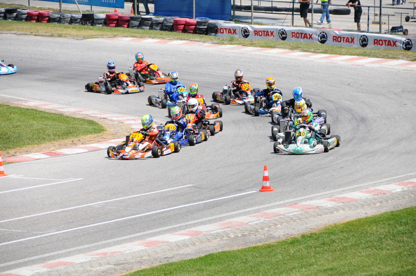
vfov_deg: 7.0
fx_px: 2250
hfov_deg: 10.6
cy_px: 138
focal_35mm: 195
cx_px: 208
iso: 400
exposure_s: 1/2000
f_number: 5.6
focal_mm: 130
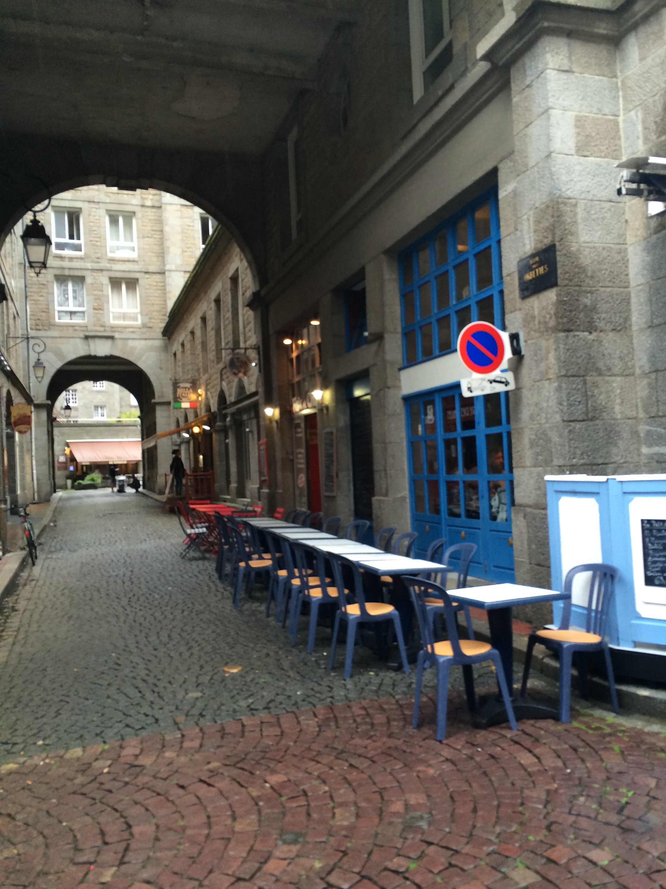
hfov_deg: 48.2
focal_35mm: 29
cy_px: 444
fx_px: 744
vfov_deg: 61.7
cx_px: 333
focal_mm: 4.15
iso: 40
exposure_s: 1/30
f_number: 2.2
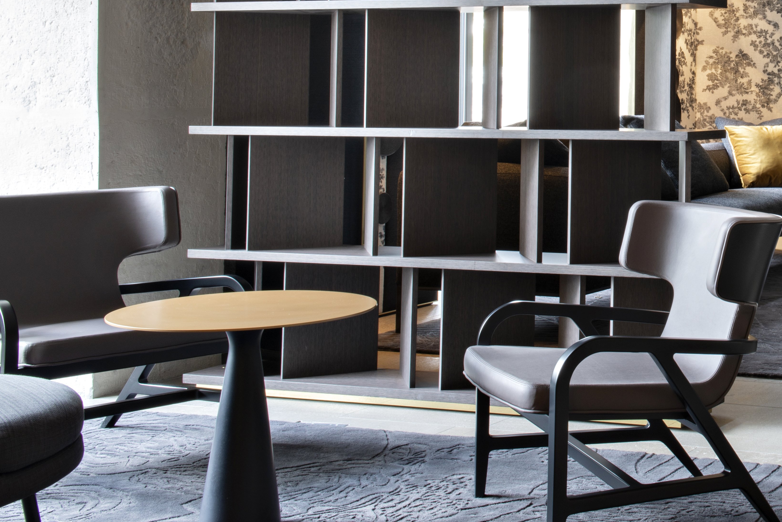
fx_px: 1564
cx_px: 772
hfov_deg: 26.6
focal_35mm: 72
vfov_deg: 18.6
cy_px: 49
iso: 200
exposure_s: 2
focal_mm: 32
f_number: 16
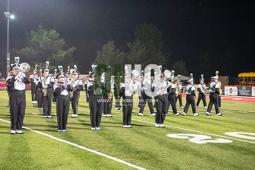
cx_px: 128
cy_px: 85
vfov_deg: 19.5
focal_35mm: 70
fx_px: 496
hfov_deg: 28.8
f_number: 5.6
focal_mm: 70
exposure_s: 1/160
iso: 5000
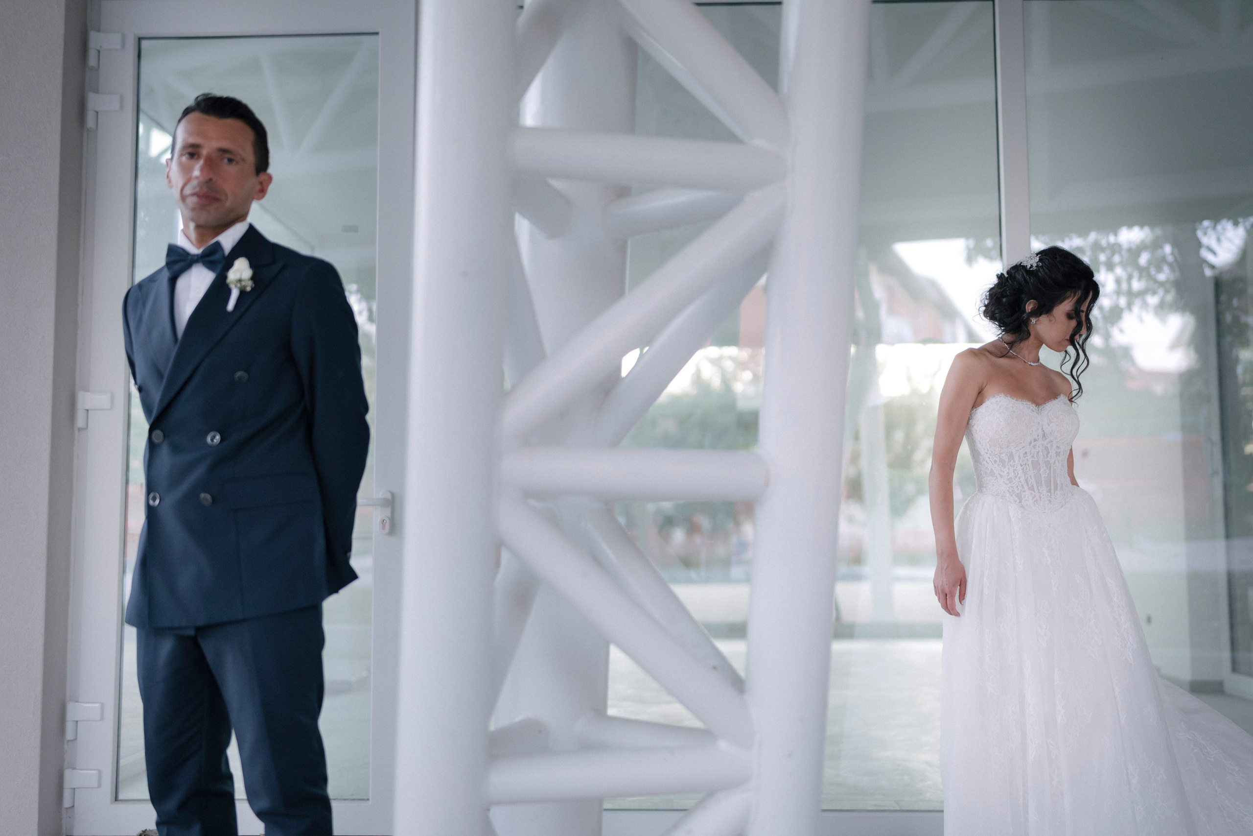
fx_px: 1218
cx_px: 626
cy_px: 418
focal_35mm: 35
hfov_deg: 54.4
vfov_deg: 37.9
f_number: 1.2
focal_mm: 35
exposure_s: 1/200
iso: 800
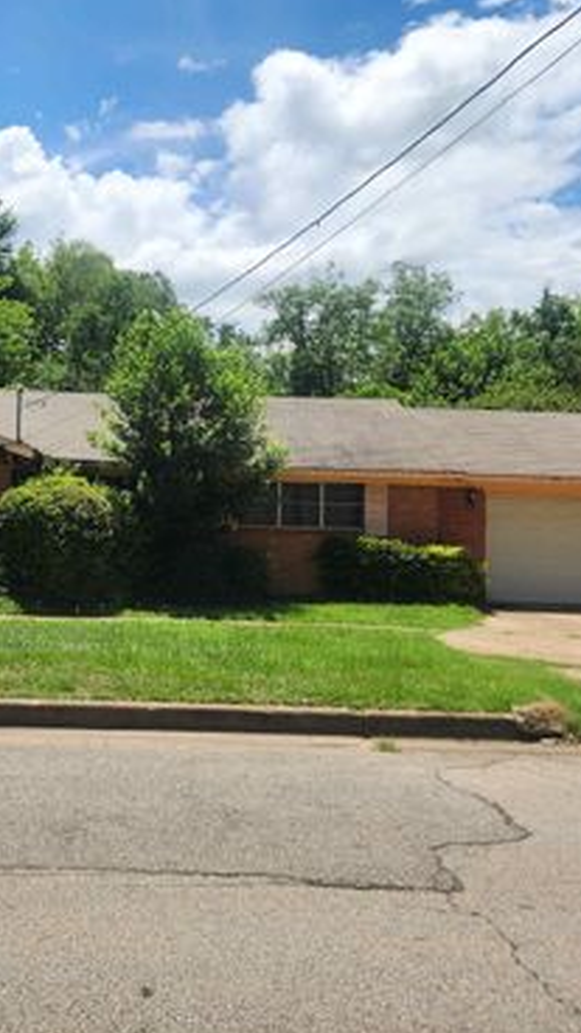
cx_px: 115
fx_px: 931
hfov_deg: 33.6
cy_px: 518
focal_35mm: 34
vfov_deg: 58.0
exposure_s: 1/1930
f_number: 1.8
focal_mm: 5.4
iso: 20
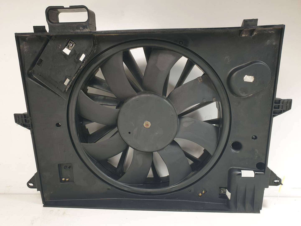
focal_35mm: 26
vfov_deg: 53.1
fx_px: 226
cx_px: 150
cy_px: 113
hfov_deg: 67.3
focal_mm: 4.3
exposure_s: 1/50
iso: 50
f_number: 2.4
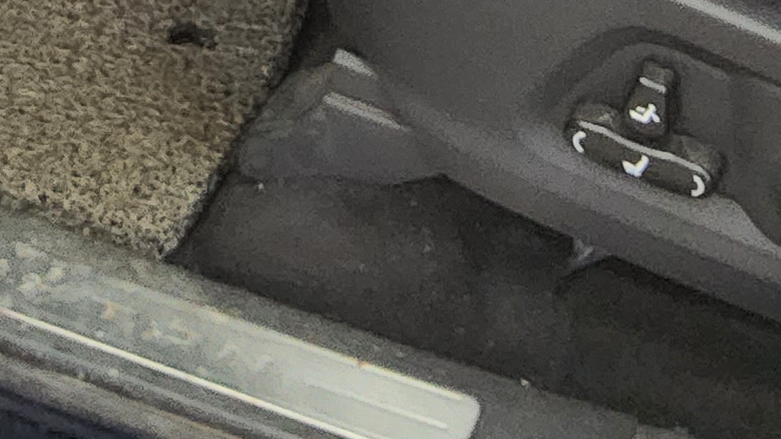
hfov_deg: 16.8
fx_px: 2589
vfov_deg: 8.4
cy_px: -804
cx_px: 34
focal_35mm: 125
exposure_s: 1/100
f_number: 2
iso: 320
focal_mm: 3.08
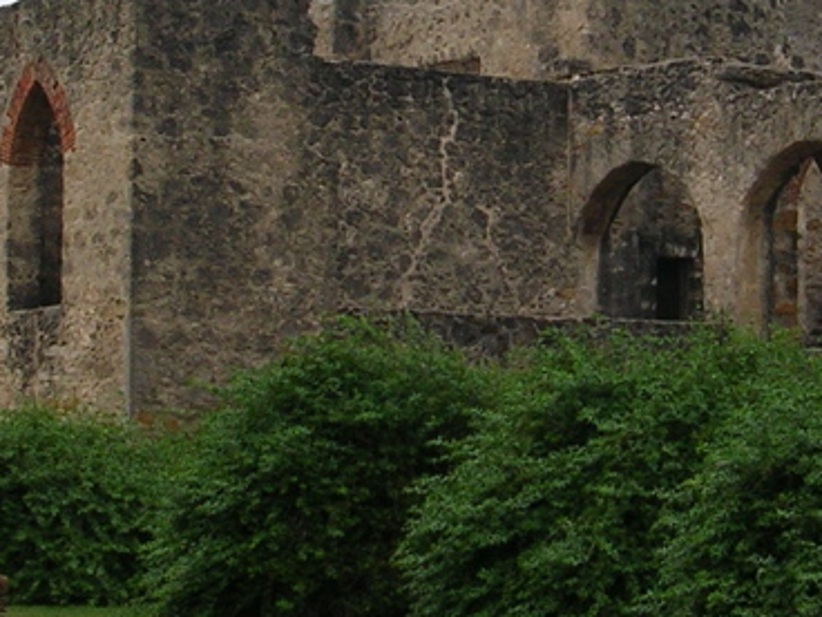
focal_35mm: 110
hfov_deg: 17.8
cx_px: 532
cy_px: 118
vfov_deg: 13.4
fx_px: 2612
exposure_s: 1/318
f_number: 2.8
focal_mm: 5.8
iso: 50
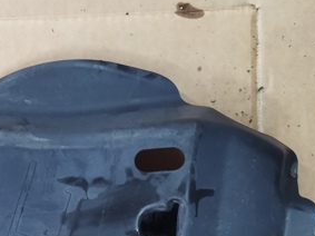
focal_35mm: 61
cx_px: 71
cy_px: 190
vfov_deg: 23.6
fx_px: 555
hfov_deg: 31.0
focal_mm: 4.71
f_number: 1.79
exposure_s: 1/50
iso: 281
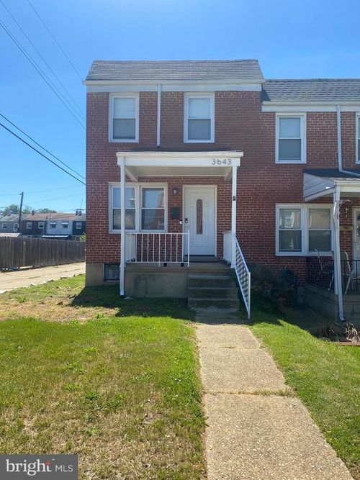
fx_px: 361
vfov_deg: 67.3
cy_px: 240
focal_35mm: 26
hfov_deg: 53.0
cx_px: 180
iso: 32
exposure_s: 1/1996
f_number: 1.8
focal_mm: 4.25
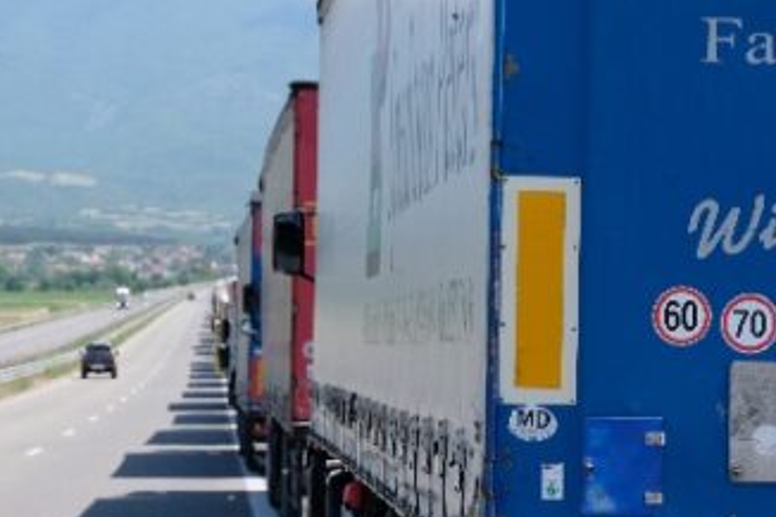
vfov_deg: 8.6
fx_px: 3447
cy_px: 397
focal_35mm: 160
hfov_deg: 12.8
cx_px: 348
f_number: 5.6
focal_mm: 50
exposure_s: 1/900
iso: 400
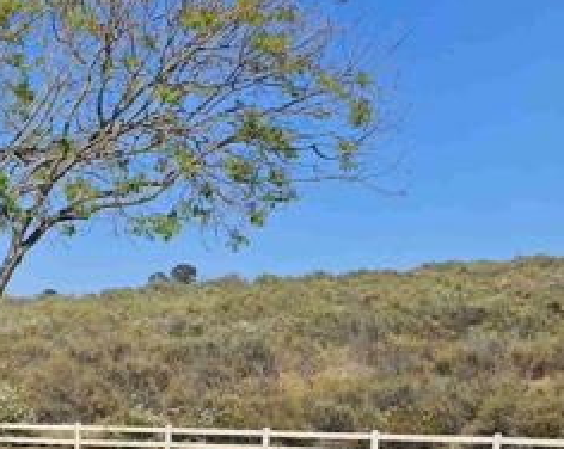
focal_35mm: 61
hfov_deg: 26.9
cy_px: 447
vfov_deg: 23.9
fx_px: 1017
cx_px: -139
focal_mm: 6.3
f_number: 1.7
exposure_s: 1/816
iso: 10
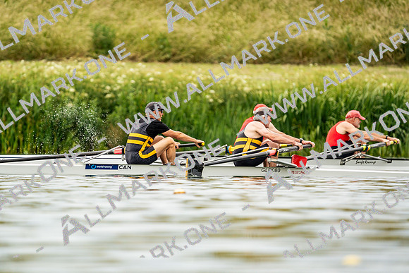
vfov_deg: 2.3
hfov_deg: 3.4
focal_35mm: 600
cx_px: 204
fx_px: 6818
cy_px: 136
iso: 500
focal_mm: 600
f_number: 6.3
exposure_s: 1/2000
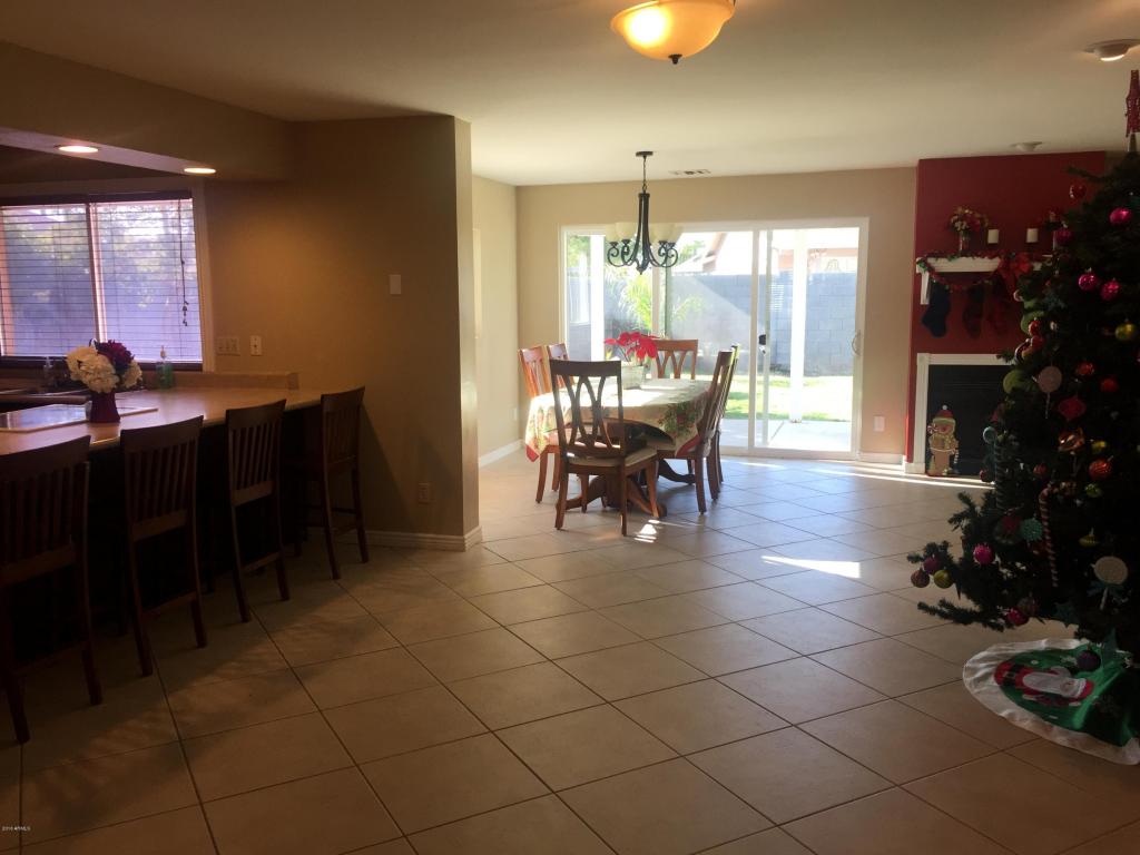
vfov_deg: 48.2
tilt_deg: -6.5
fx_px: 955
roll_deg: +0.4
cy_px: 428
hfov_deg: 61.7
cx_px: 570
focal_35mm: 29
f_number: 2.2
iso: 50
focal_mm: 4.15
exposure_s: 1/120
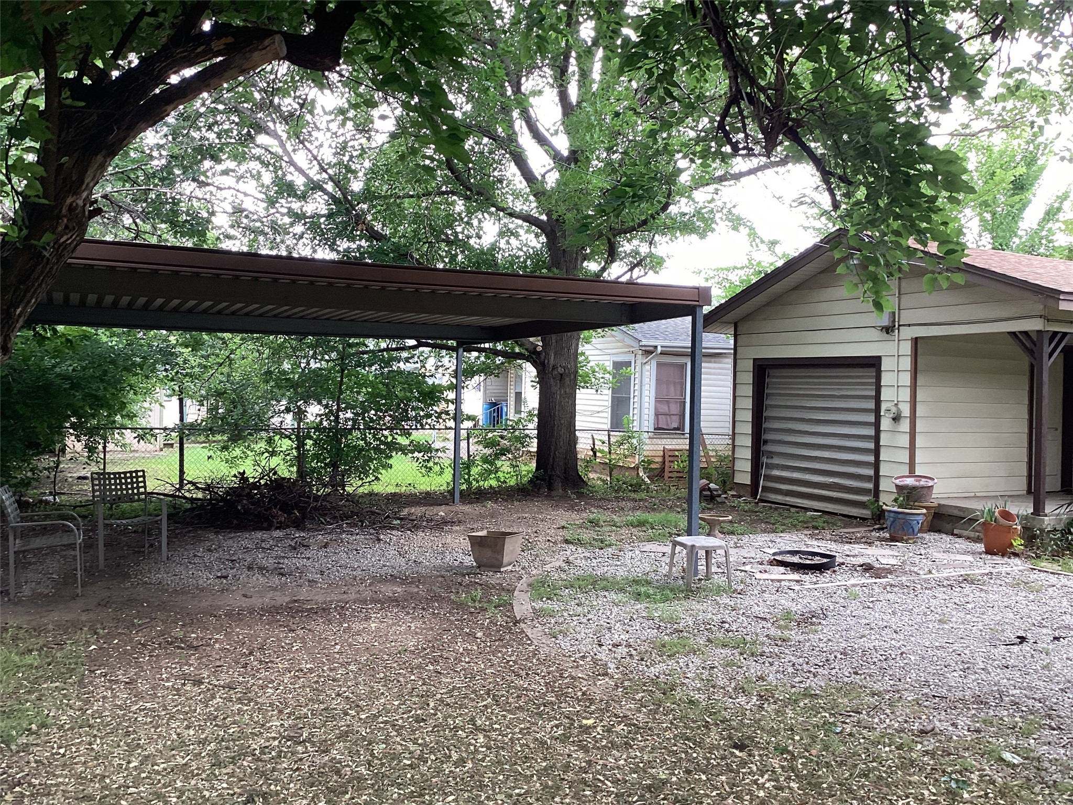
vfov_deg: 45.4
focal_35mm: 31
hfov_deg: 58.4
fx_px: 961
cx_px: 536
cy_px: 402
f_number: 2.4
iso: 80
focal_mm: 3.3
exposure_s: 1/120
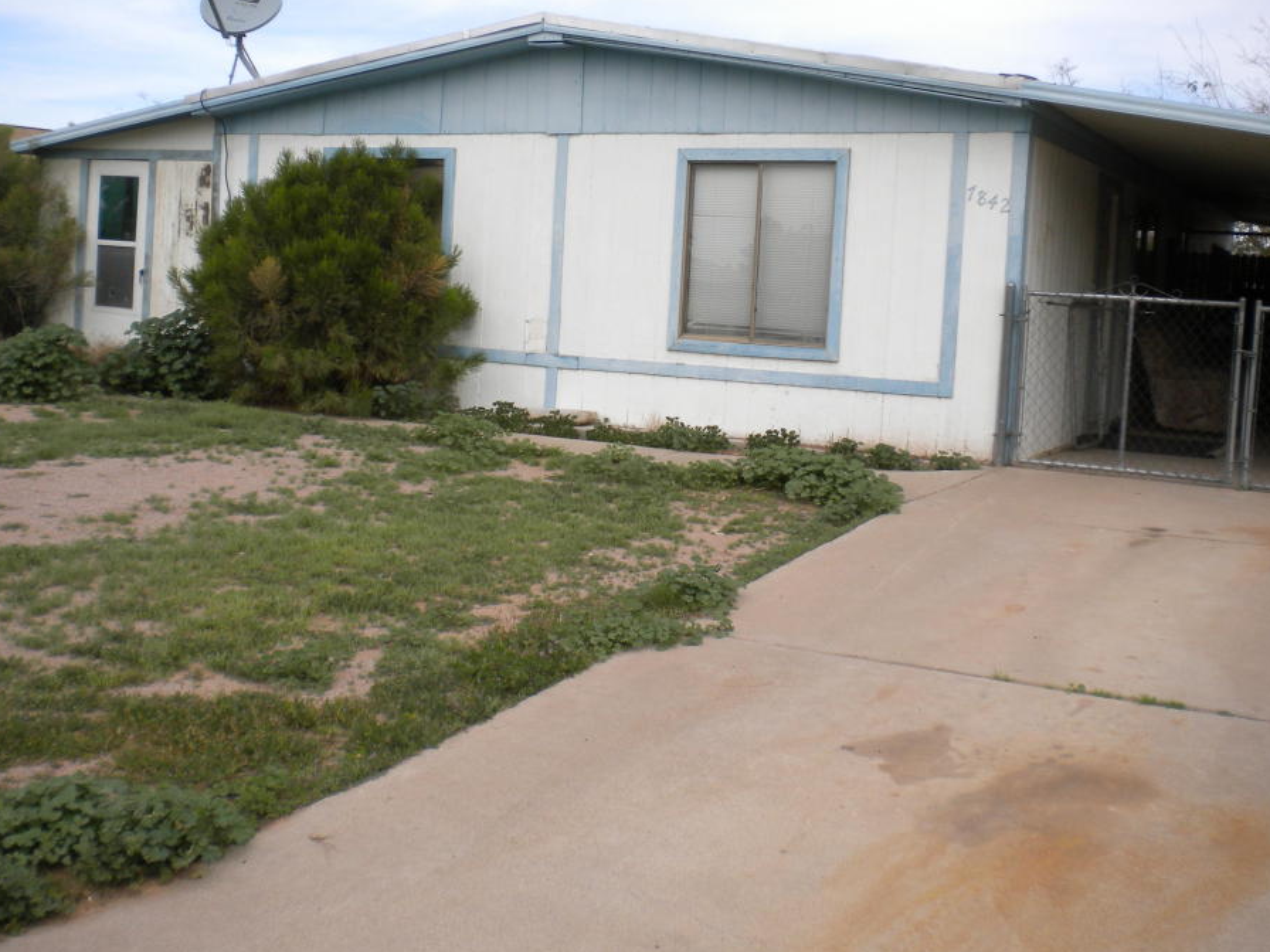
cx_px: 642
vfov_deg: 35.9
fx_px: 1468
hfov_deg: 46.8
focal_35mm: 40
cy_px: 414
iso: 80
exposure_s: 1/486
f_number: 4.6
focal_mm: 6.3
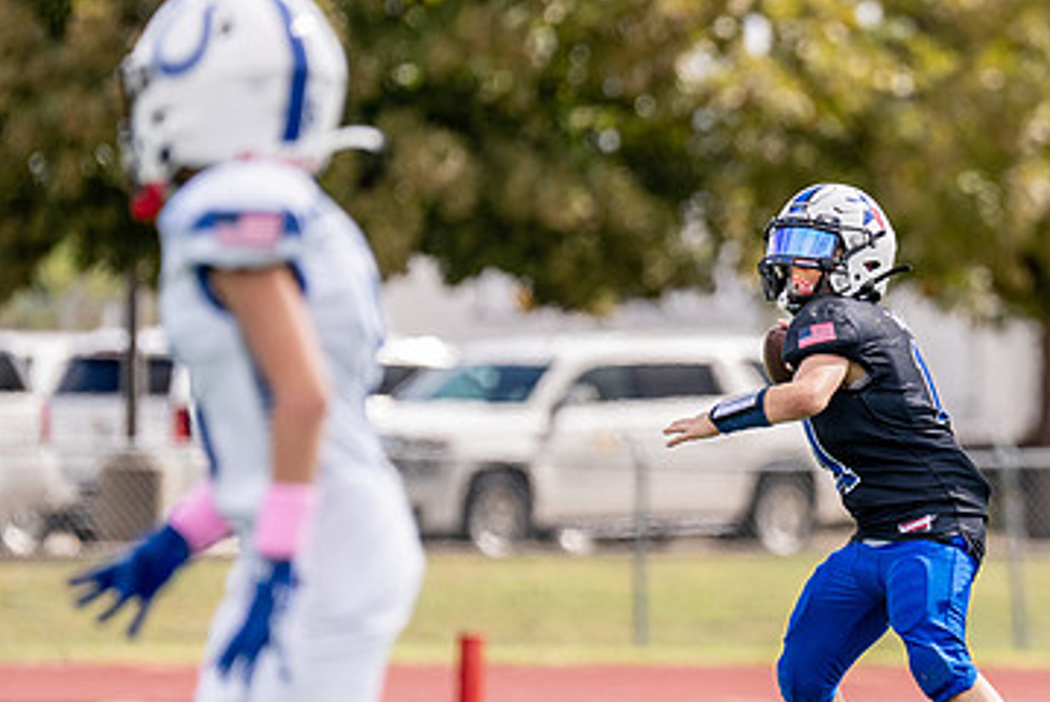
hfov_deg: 4.0
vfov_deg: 2.7
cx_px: 879
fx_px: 14887
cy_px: 361
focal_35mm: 510
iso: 320
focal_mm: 200
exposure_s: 1/4000
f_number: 2.8
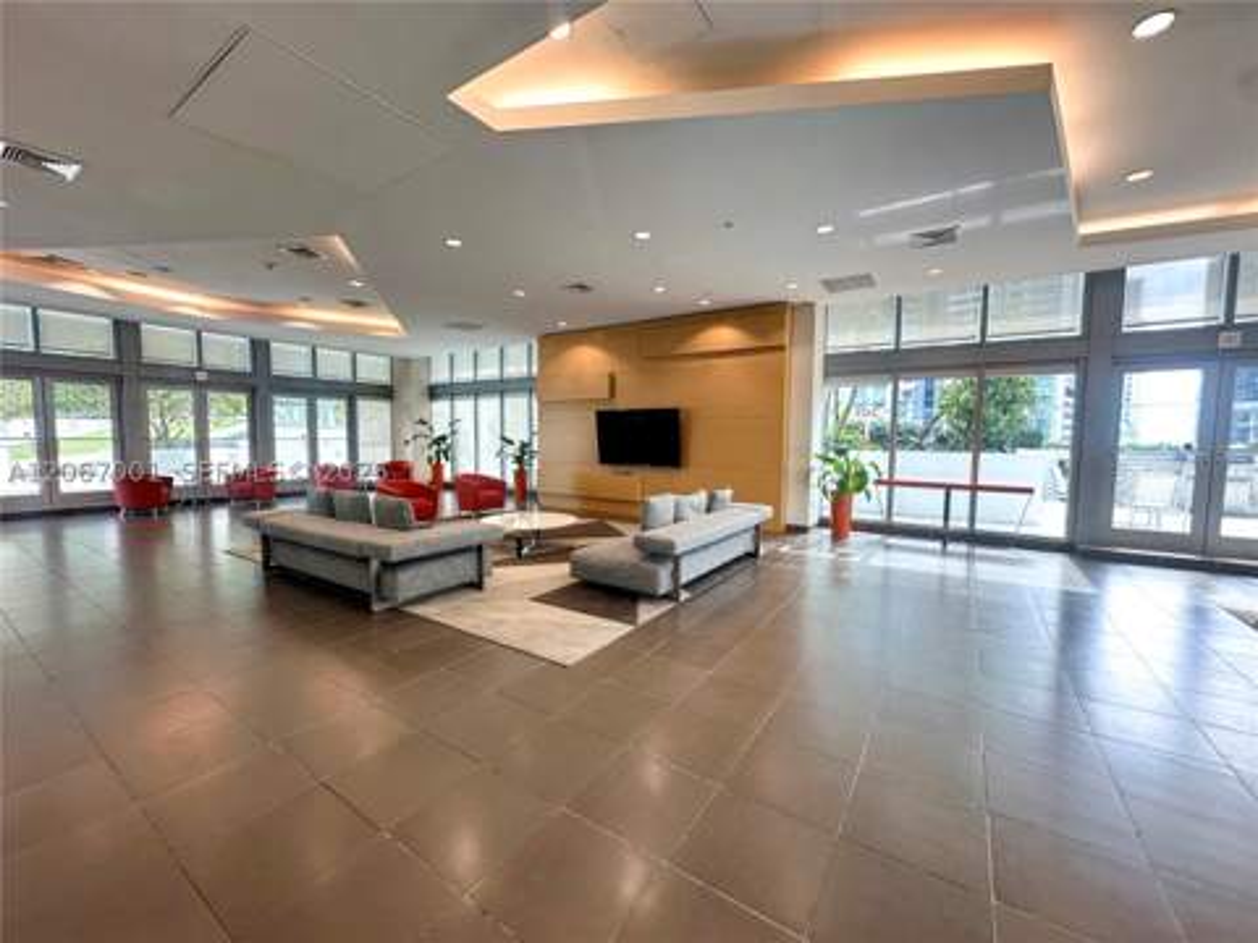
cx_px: 629
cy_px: 472
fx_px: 509
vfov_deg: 85.7
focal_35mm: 14
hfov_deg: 102.1
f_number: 2.2
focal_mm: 2.22
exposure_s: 1/120
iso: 100
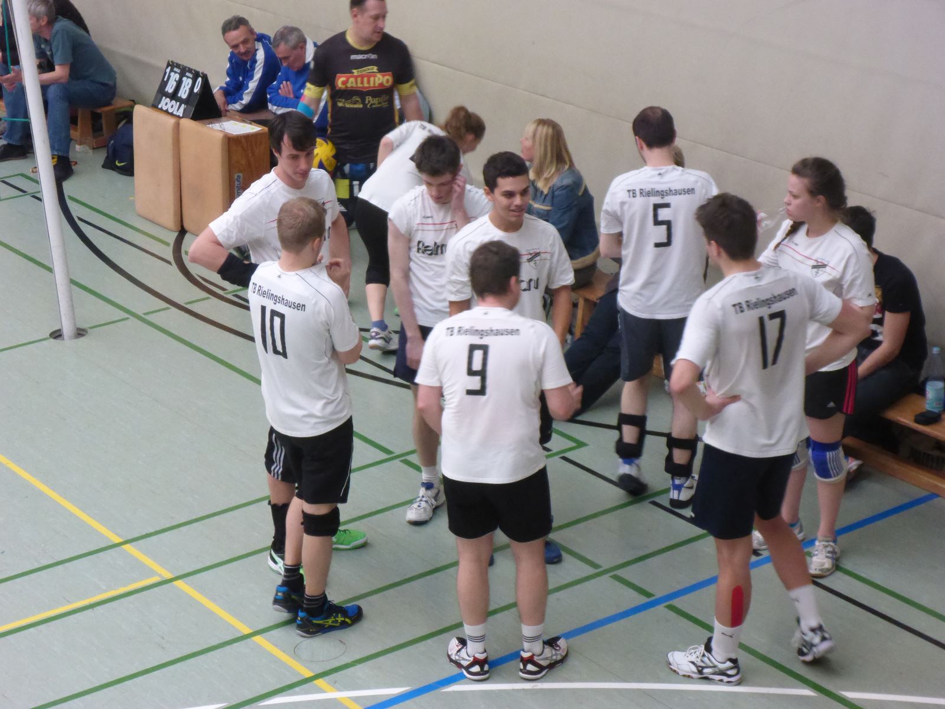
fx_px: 2348
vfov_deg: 17.2
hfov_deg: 22.8
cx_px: 472
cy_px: 354
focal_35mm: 86
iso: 800
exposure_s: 1/50
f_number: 5.6
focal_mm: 15.3
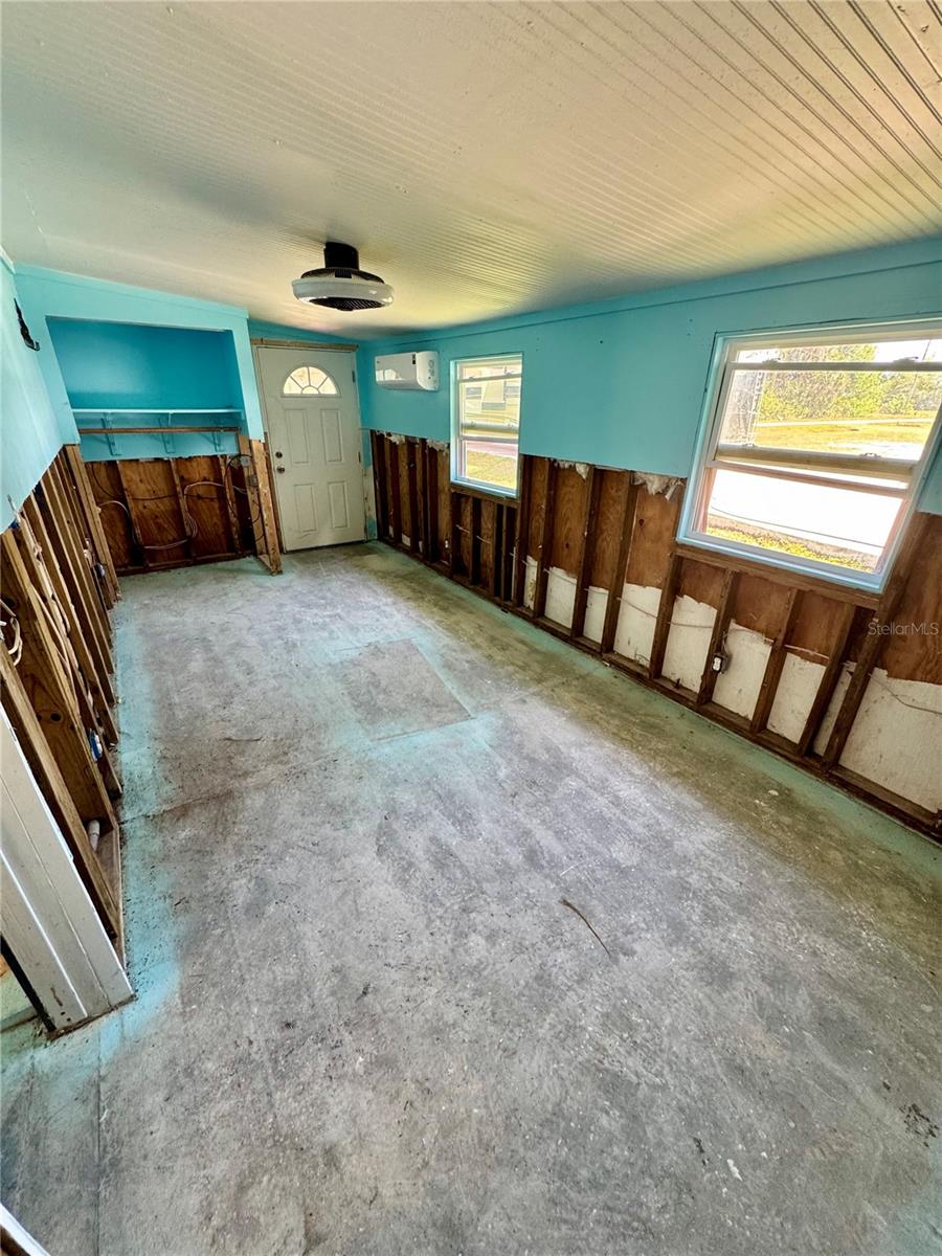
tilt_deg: -24.7
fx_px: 508
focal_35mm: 14
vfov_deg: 102.1
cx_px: 471
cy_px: 628
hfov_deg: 85.7
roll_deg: -0.4
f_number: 2.2
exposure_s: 1/120
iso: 250
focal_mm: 2.22
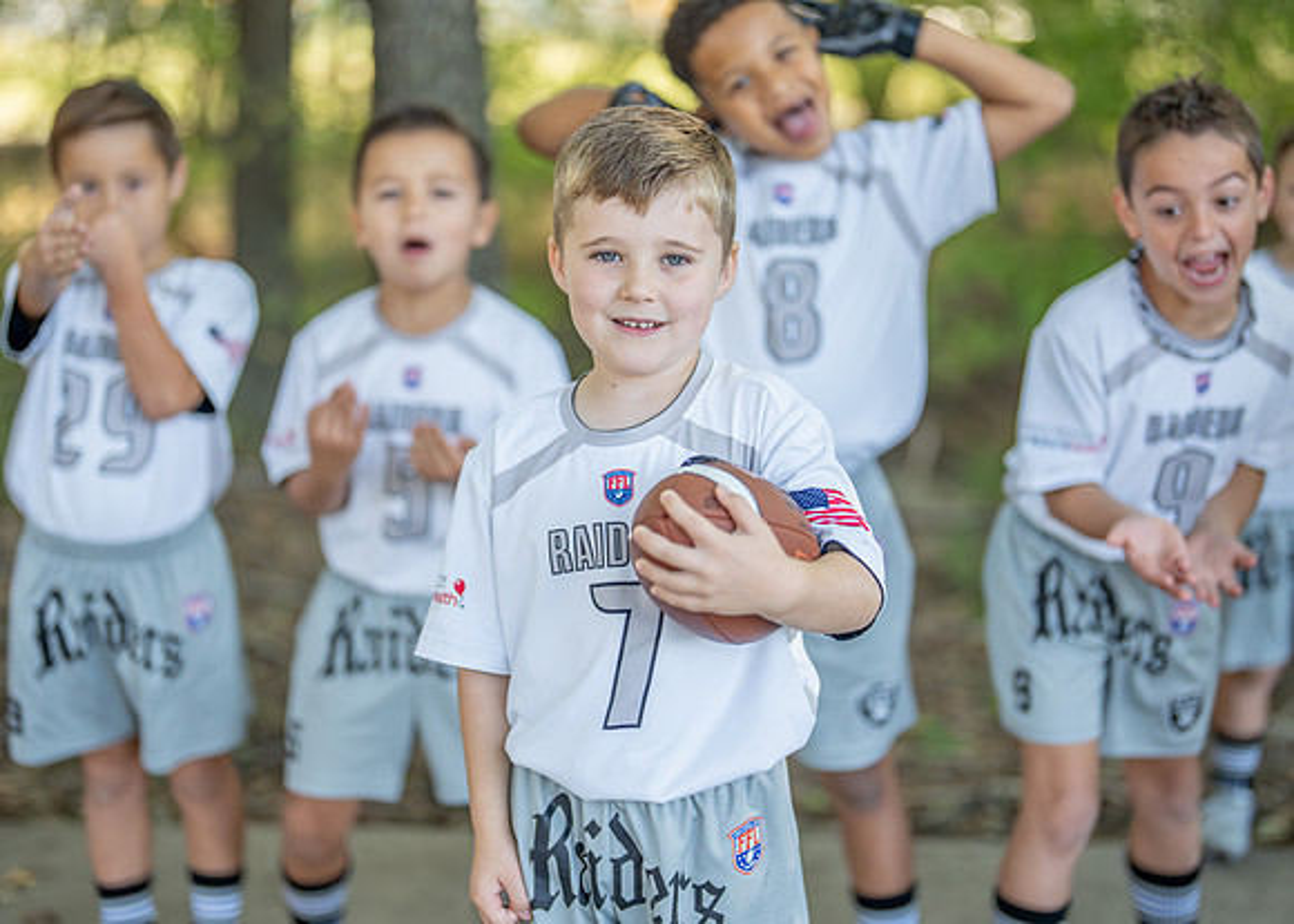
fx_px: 2240
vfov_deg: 23.3
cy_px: 408
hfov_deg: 32.2
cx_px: 624
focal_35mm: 61
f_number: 1.2
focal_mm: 50
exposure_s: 1/5000
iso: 1000
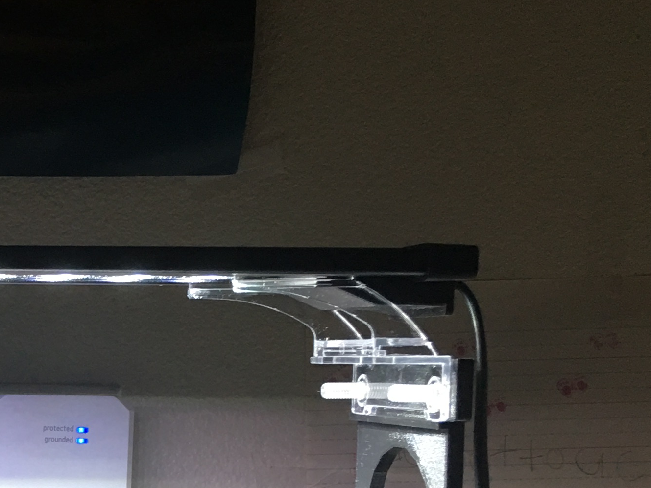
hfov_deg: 19.4
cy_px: 495
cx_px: -331
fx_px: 1655
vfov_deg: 16.4
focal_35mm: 88
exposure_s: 1/15
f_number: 2.2
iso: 40
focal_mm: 4.15
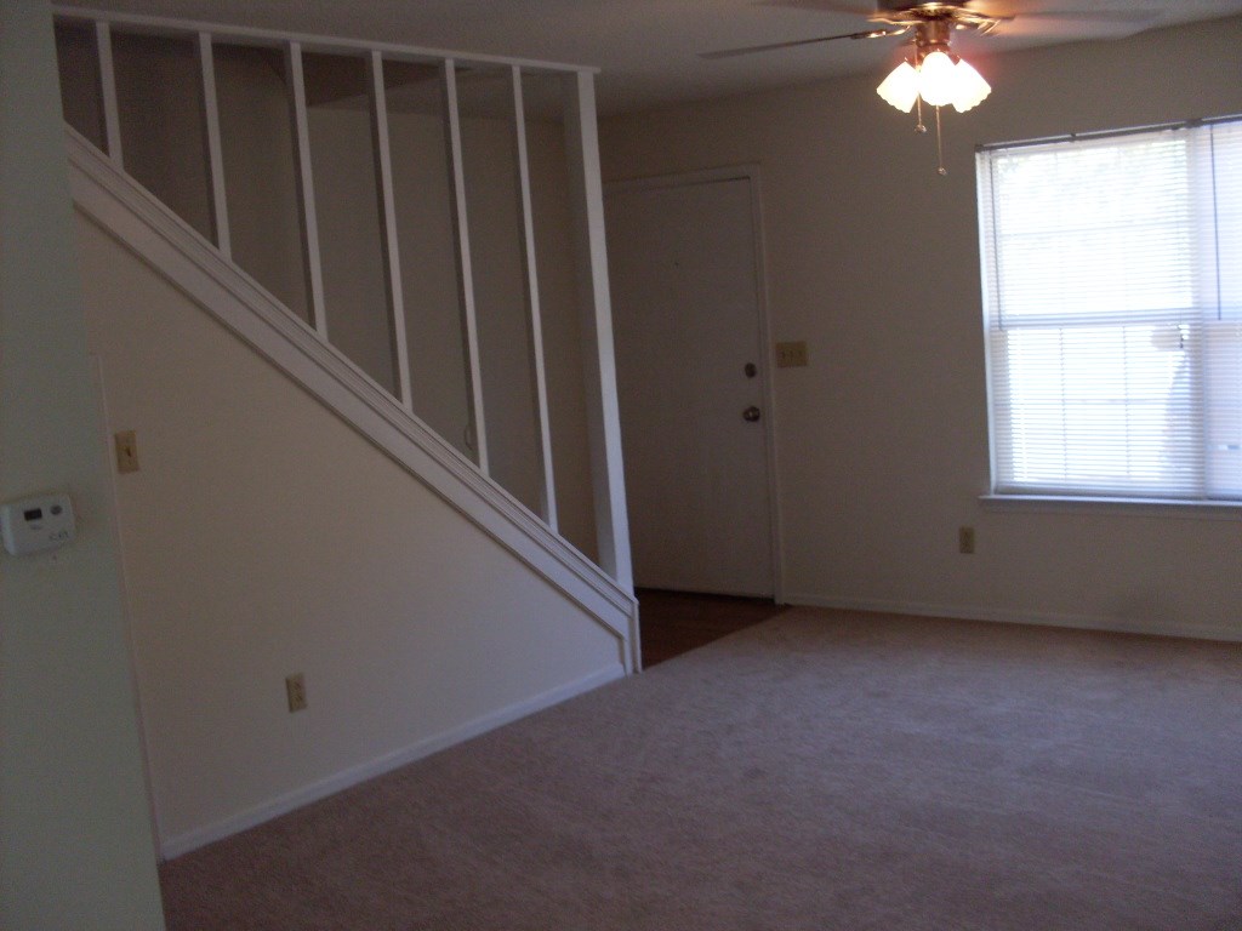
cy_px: 466
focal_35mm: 38
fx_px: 1363
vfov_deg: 37.7
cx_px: 621
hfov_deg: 49.0
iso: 100
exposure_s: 1/45
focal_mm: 6.3
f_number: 2.8
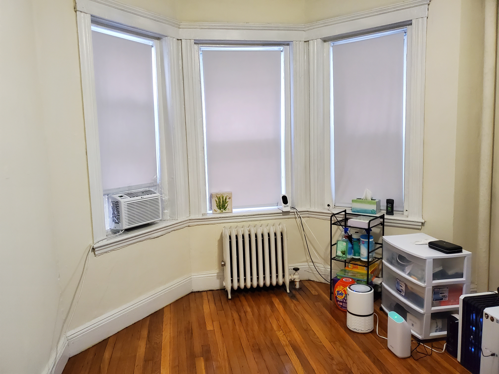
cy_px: 187
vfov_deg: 53.1
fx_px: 375
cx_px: 250
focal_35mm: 26
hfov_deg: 67.3
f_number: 1.5
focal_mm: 4.3
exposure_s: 1/39
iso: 400
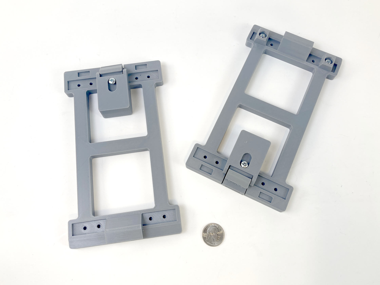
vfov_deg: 49.7
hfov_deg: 63.4
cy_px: 142
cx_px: 190
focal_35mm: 28
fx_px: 307
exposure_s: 1/120
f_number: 1.8
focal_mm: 4
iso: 25
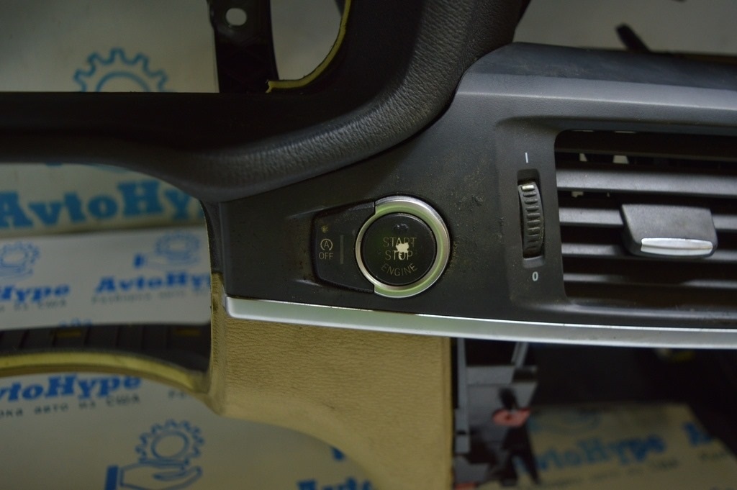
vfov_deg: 39.9
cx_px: 368
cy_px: 245
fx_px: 675
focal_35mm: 33
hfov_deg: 57.3
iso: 400
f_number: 3.8
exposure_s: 1/40
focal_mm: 22
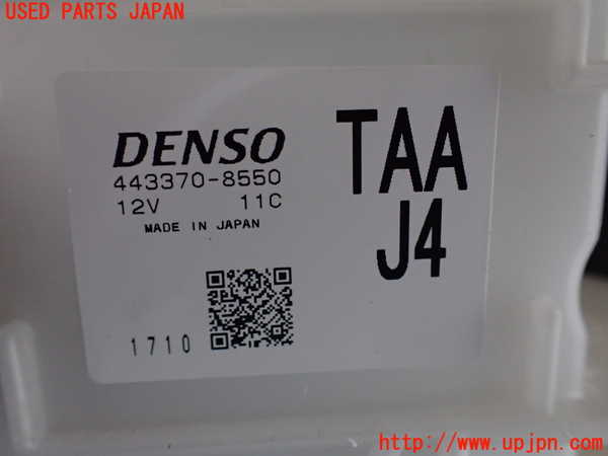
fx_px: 527
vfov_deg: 46.8
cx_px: 304
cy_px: 228
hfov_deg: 60.0
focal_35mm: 30
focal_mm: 5.4
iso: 800
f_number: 2.3
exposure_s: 1/125
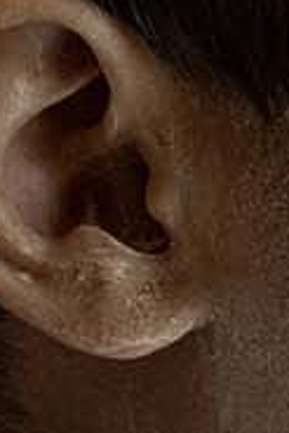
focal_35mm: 493
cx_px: 869
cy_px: 468
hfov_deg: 2.8
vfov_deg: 4.2
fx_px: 5925
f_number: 8
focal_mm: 63
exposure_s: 1/200
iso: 1400
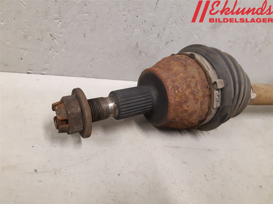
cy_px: 102
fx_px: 205
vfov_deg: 53.1
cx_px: 136
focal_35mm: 26
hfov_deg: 67.3
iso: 250
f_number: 1.7
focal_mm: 3.93
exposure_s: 1/50
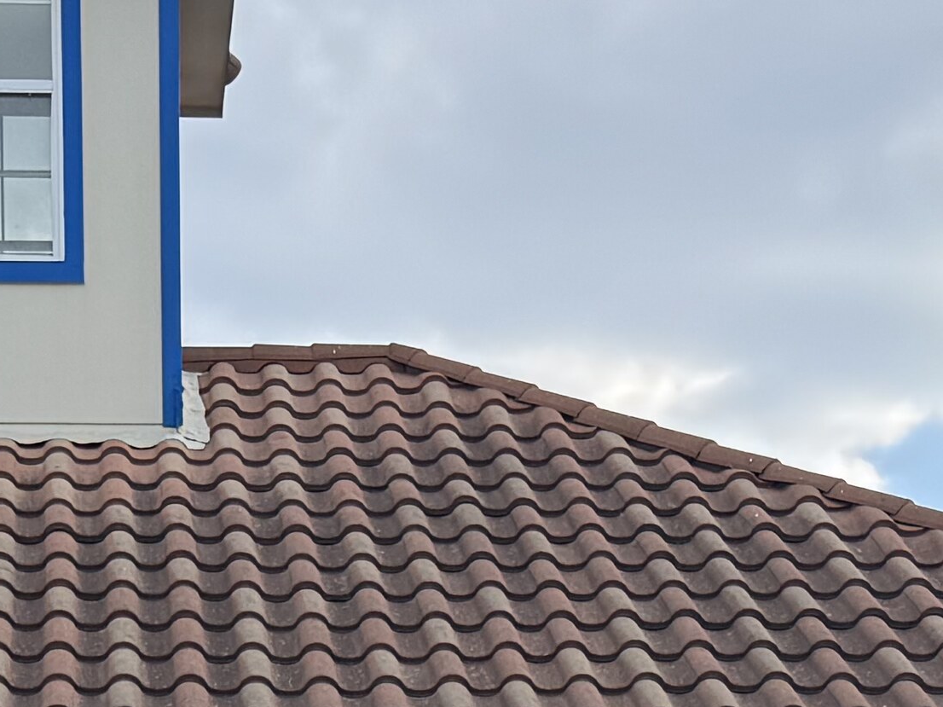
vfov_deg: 10.1
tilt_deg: -3.7
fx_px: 3377
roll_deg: +0.2
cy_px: 1799
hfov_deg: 15.8
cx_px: 241
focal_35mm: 124
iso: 80
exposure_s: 1/1131
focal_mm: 6.76
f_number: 1.78
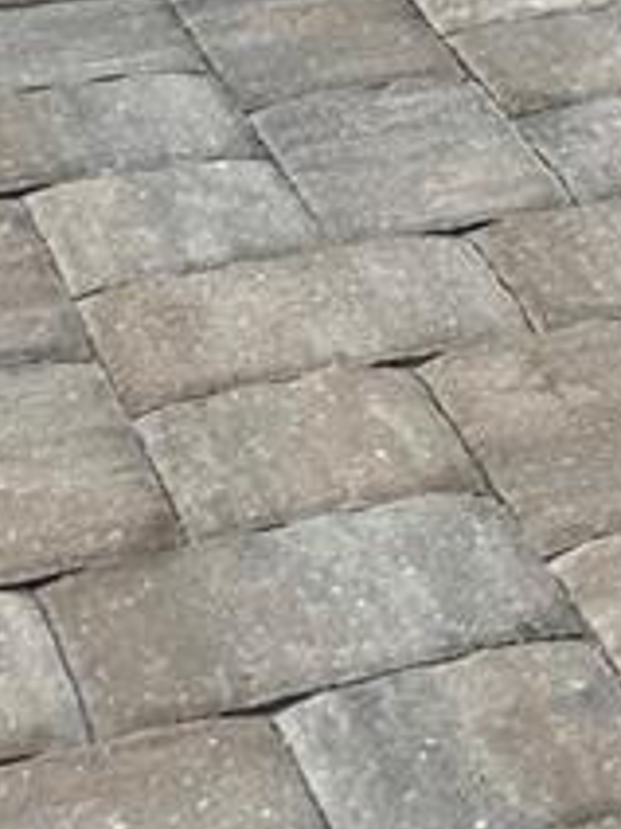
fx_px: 3516
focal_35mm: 147
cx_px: 1308
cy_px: -1107
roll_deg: -4.2
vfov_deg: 11.4
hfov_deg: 9.3
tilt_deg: -1.1
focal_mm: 5.7
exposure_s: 1/11364
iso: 50
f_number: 1.5
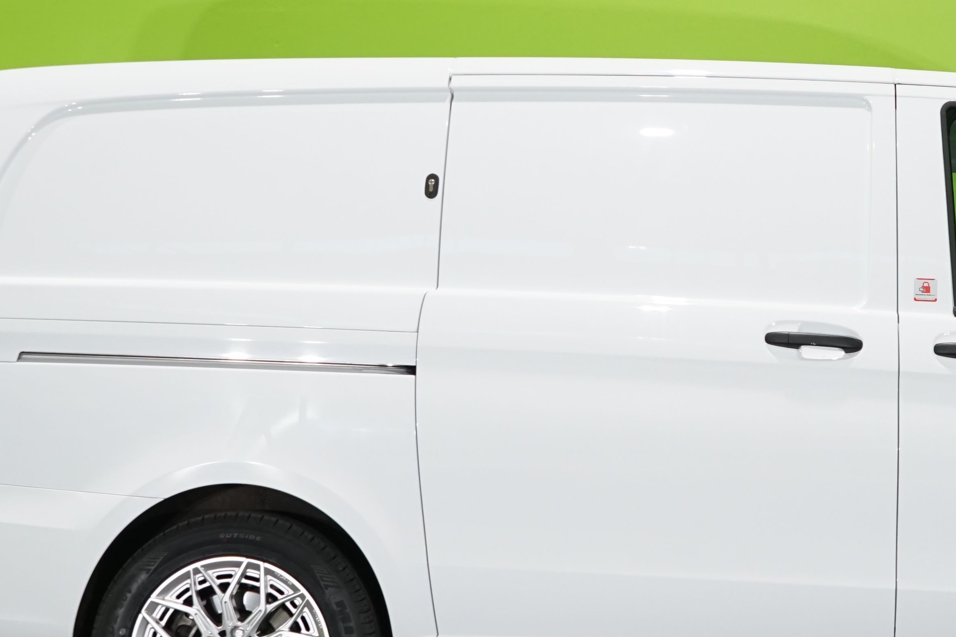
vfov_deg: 15.7
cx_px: 775
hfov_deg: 23.0
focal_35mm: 87
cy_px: 303
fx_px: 2310
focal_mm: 34
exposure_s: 1/30
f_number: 5.6
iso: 800
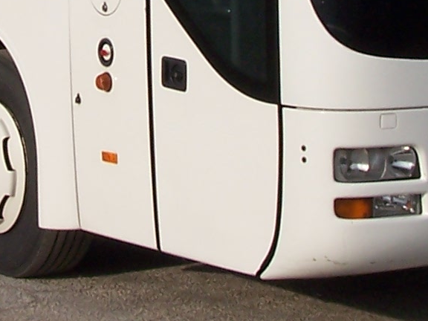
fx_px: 1879
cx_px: 121
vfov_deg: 9.6
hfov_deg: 13.0
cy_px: -106
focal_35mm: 152
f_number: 5.6
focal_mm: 6.3
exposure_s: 1/350
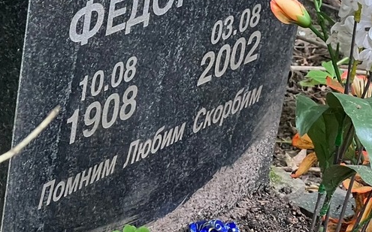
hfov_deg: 12.4
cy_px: 2
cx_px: 161
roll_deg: -4.4
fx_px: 1713
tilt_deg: -24.0
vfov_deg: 7.7
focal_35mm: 169
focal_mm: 9
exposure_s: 1/60
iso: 320
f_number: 2.8
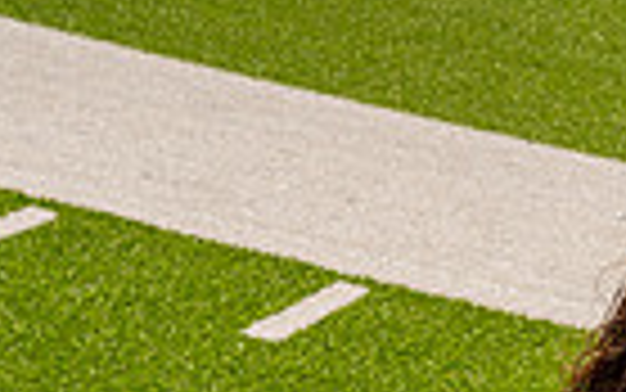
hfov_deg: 12.1
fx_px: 2936
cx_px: 545
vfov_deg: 7.1
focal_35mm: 172
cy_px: 973
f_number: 11
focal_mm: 52
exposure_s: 1/250
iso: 320
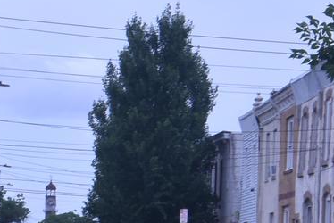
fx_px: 1829
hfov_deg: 10.4
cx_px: 72
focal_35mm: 197
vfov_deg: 6.9
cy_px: 341
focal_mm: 24
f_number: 13
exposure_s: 1/40
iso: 160
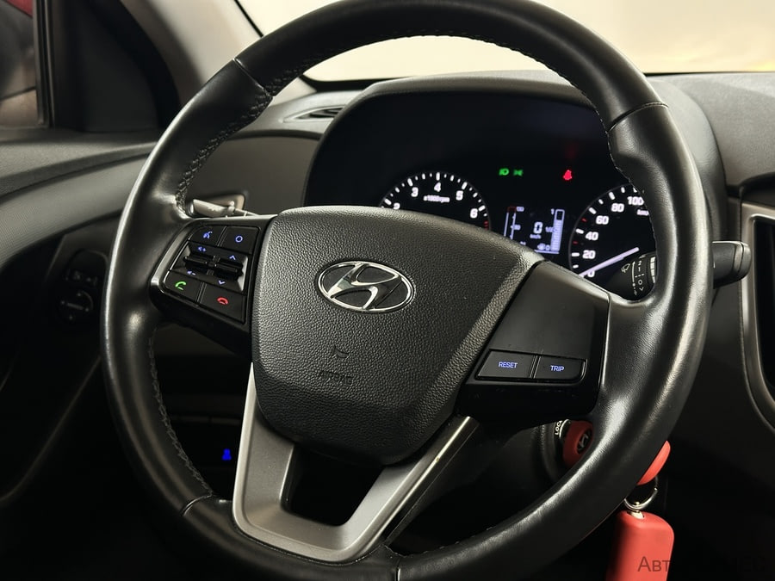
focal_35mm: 48
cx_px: 388
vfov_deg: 30.3
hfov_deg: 39.7
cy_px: 290
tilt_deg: -15.2
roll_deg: +0.5
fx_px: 1075
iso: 250
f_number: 1.78
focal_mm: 6.86
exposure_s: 1/50
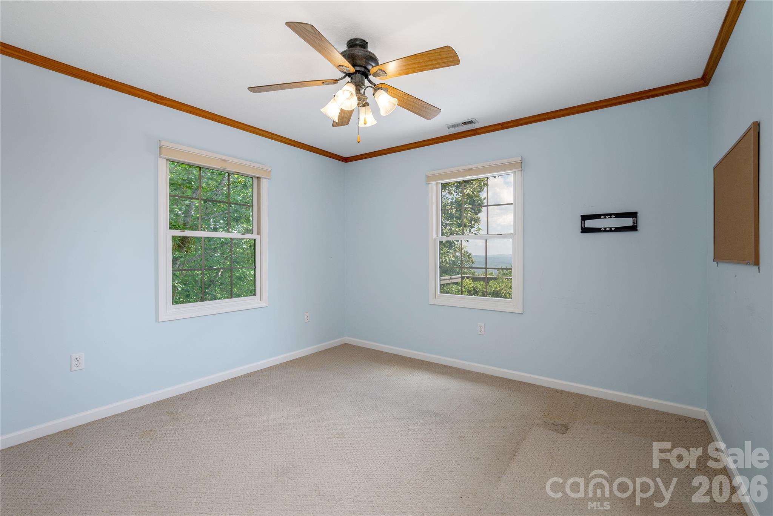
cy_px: 258
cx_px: 386
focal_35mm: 16
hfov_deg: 98.5
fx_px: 333
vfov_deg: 75.6
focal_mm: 15.5
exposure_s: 1/60
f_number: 7.1
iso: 320
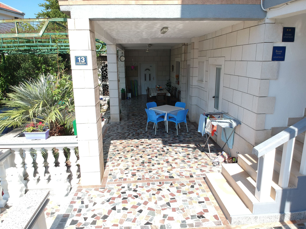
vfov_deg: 54.9
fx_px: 221
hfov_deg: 69.4
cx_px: 153
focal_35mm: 25
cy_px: 114
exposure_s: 1/500
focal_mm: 4.49
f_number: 2.6
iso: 100
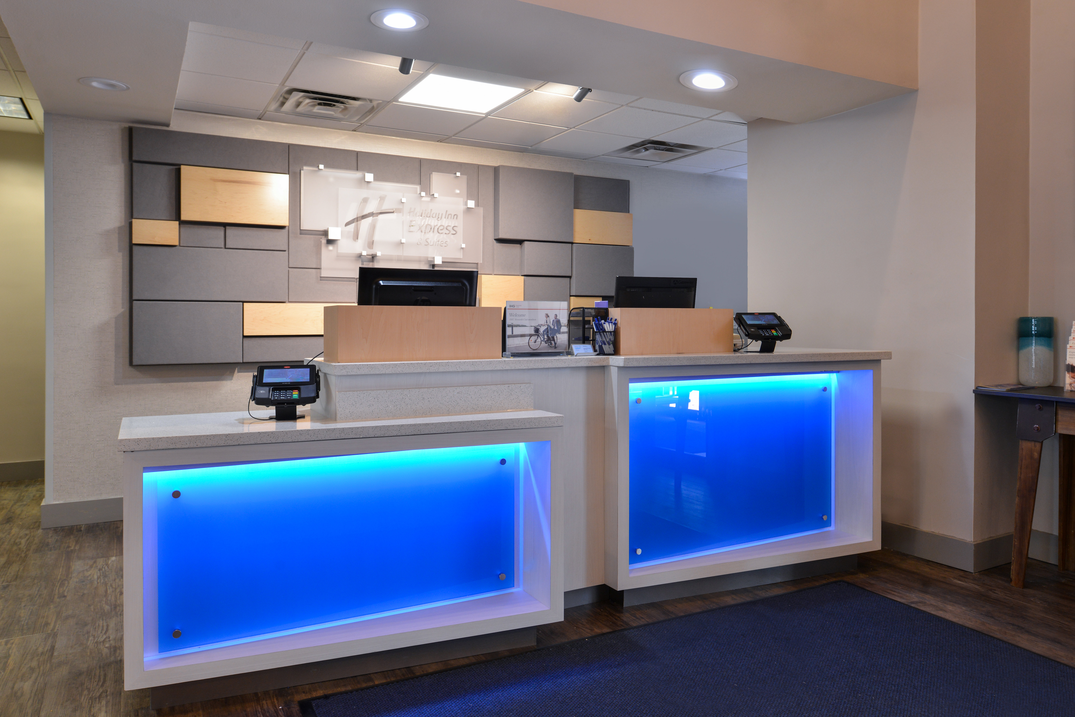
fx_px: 717
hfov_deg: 73.7
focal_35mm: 24
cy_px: 358
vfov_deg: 53.2
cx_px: 538
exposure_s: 1/10
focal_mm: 24
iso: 400
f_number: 7.1
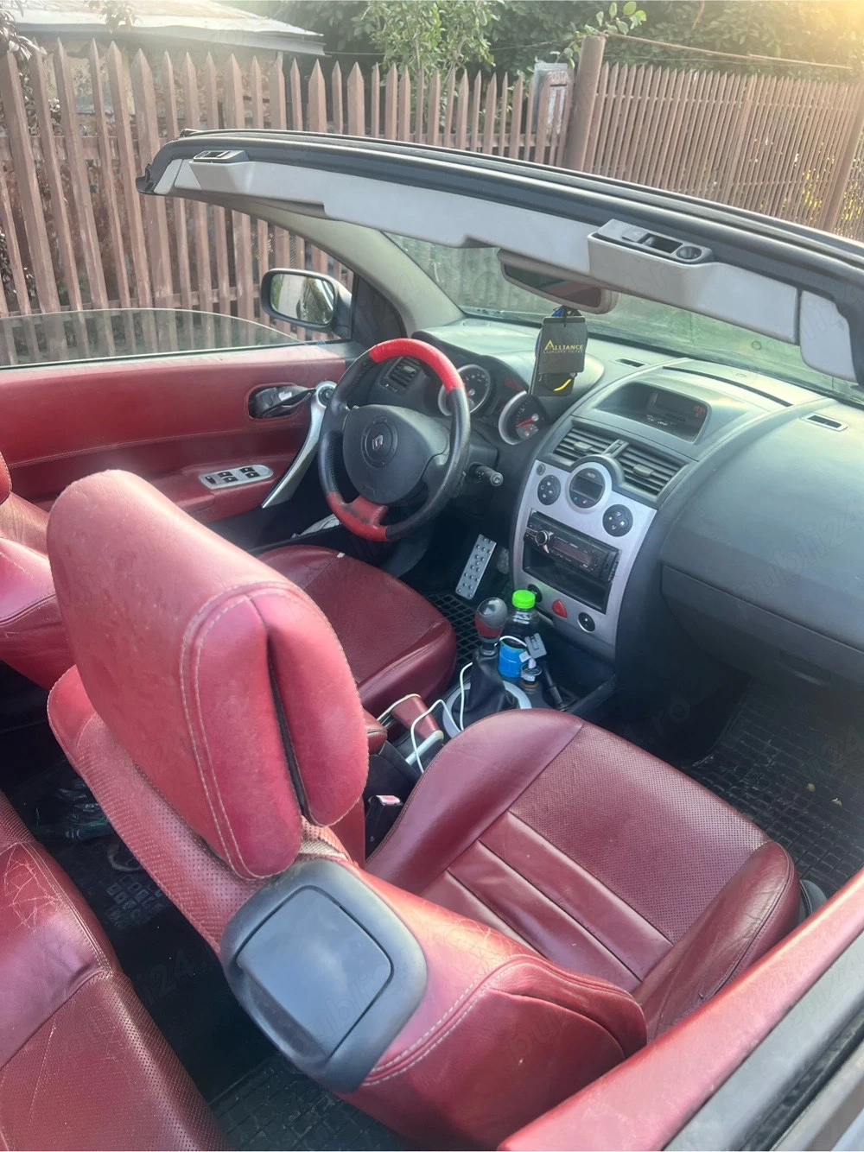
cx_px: 432
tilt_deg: -28.6
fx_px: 866
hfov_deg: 53.0
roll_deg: -4.1
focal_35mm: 26
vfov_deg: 67.3
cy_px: 576
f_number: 1.5
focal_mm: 5.7
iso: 64
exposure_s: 1/121
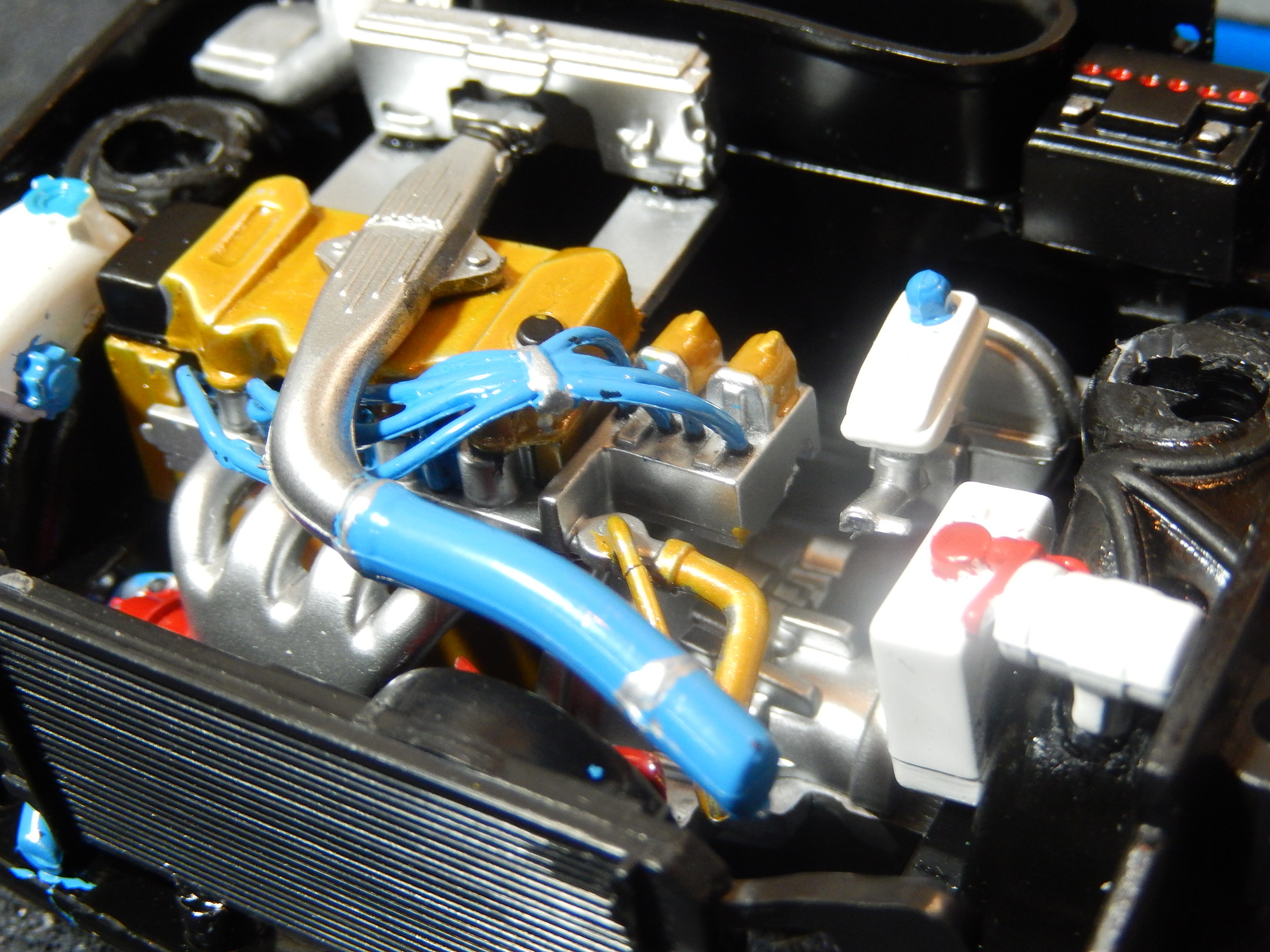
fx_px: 2128
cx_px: 635
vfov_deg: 25.2
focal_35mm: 58
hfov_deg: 33.2
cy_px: 476
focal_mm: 10.4
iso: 400
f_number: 4.6
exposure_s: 1/10
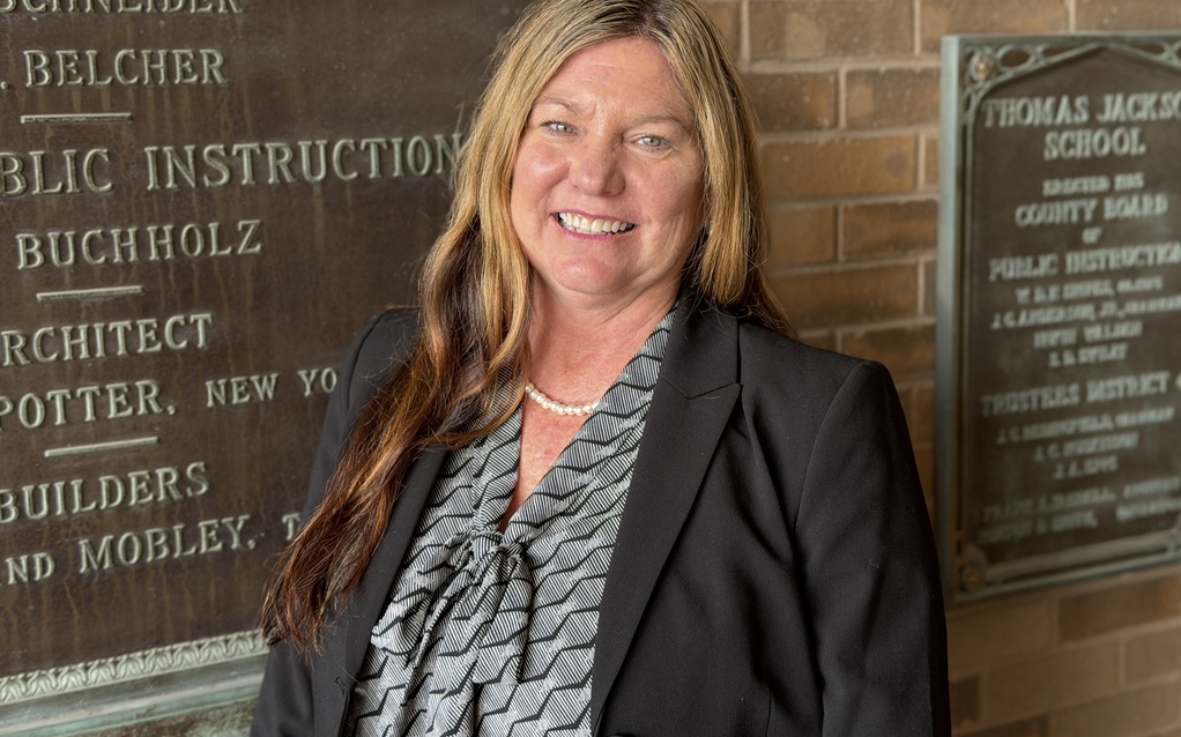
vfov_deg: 25.3
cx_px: 590
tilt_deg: -8.7
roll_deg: +1.6
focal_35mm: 51
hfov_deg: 39.6
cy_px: 335
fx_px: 1641
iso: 64
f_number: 1.78
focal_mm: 6.76
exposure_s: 1/121
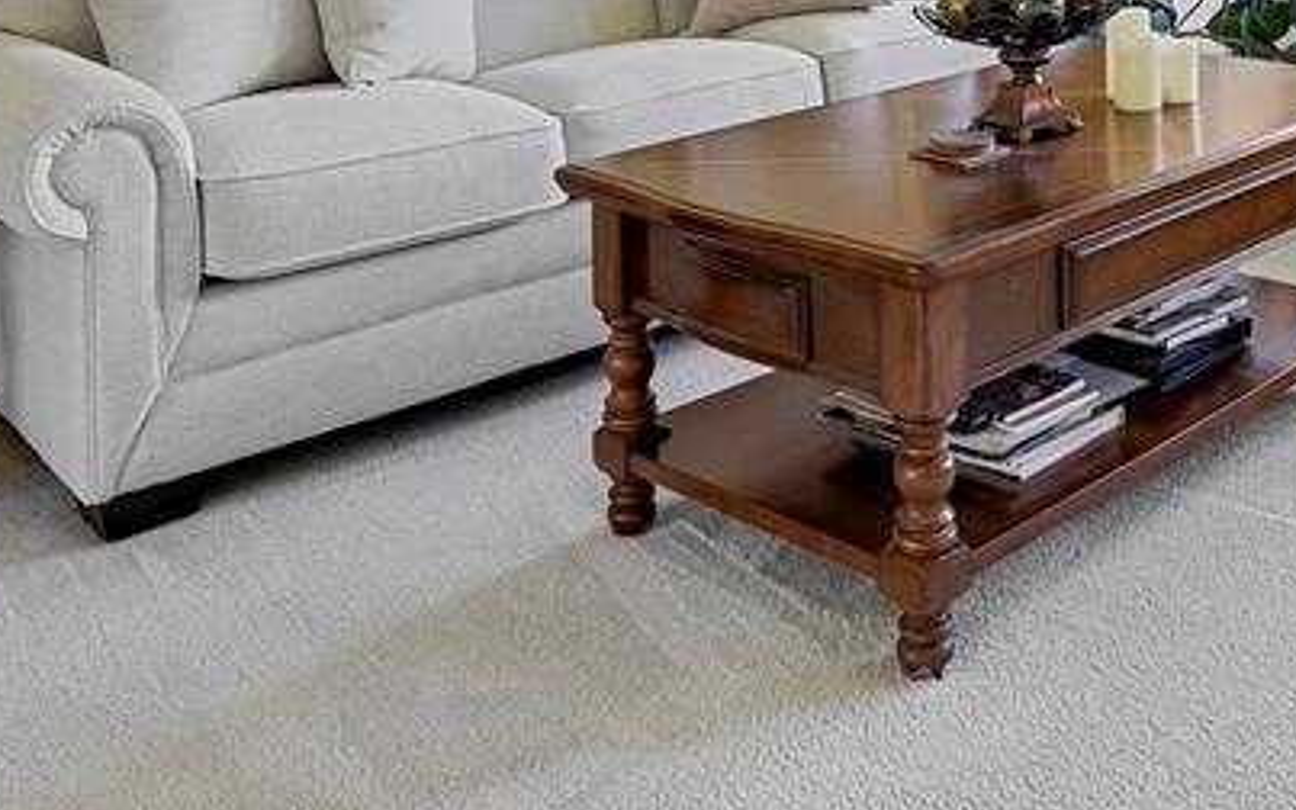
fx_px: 1554
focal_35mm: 44
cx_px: 1084
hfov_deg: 42.7
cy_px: -244
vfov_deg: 25.2
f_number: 6.3
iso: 250
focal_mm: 17
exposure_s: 1.3
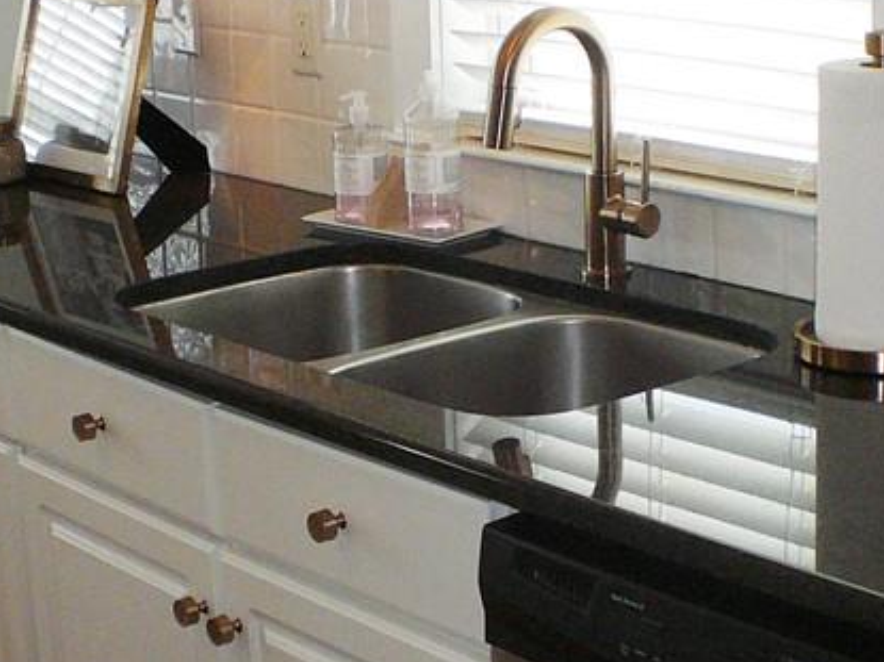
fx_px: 2961
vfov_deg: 12.8
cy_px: 345
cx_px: 692
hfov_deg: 16.9
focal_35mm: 116
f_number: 3.3
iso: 200
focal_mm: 7
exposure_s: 1/100
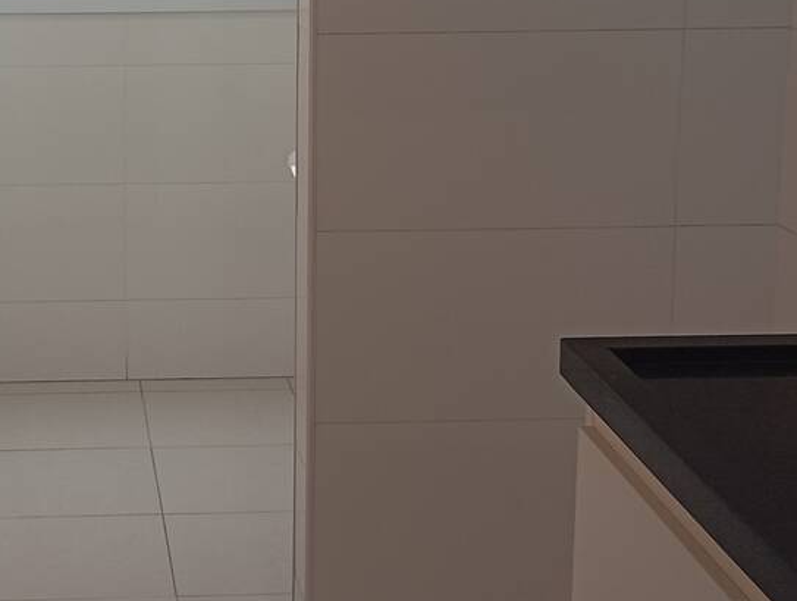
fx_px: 1706
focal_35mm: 74
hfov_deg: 25.7
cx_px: 125
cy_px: 69
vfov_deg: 19.6
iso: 378
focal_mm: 4.27
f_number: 1.8
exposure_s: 1/60
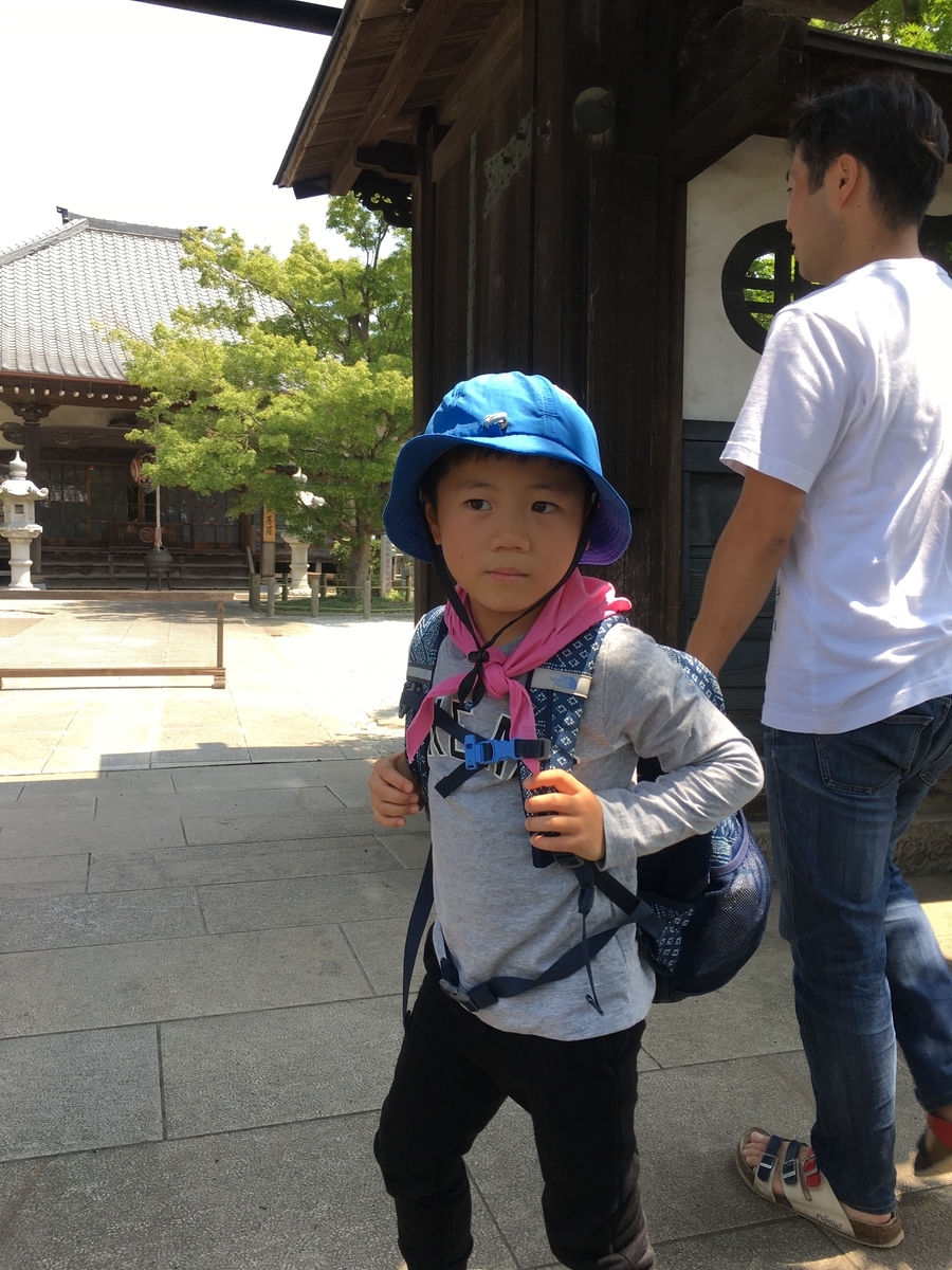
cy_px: 635
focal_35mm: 29
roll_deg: -1.0
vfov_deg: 61.7
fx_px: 1063
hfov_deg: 48.2
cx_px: 476
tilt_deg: -9.2
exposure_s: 1/340
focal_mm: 4.15
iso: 25
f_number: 2.2
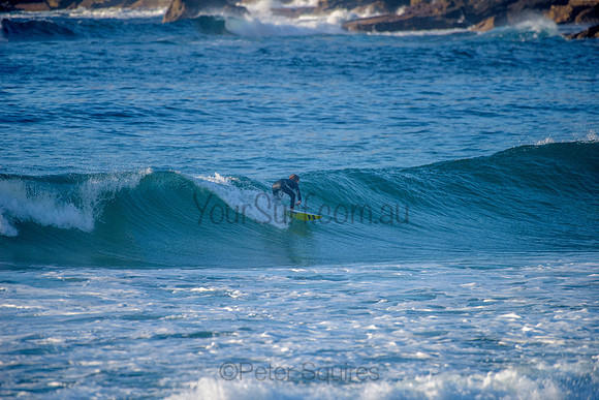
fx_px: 8321
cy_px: 200
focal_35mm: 500
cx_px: 300
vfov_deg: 2.8
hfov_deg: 4.1
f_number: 5.6
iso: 400
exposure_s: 1/2000
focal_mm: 500
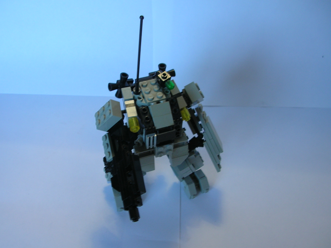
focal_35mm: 39
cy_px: 133
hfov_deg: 47.8
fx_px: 373
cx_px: 151
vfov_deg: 36.7
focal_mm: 5.8
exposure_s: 1/16.5
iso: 50
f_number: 2.8
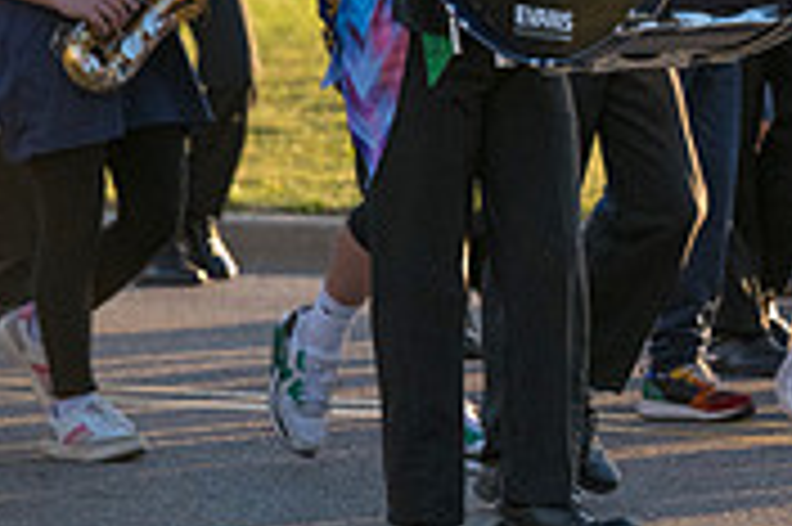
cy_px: 11
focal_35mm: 628
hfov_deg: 3.3
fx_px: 13803
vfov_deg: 2.2
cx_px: 1156
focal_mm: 190
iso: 1600
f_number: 5.6
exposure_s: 1/1250
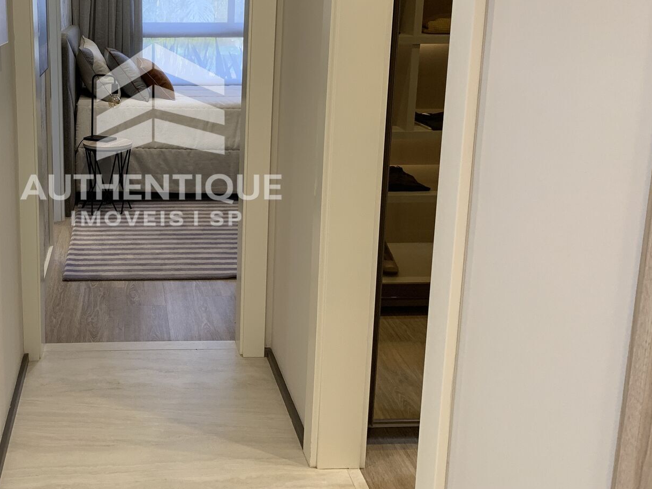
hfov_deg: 44.1
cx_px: 151
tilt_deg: -13.5
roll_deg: +0.7
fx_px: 772
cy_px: 134
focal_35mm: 41
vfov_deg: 34.5
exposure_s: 1/60
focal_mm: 4.25
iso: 80
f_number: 1.8
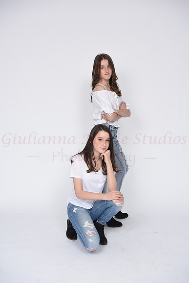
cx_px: 94
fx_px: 378
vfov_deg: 41.1
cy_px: 142
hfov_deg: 28.1
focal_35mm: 48
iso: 160
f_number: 8
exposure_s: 1/100
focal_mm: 48
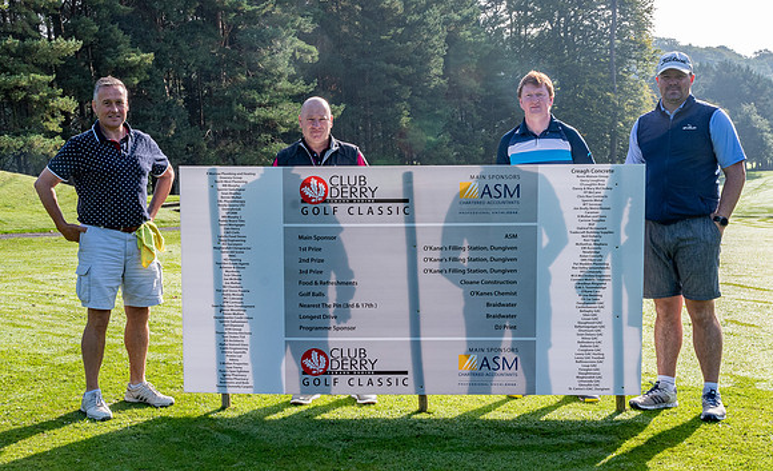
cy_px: 230
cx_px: 323
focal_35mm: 53
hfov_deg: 38.5
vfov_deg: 24.1
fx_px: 1103
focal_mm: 24
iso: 220
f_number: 8
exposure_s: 1/100
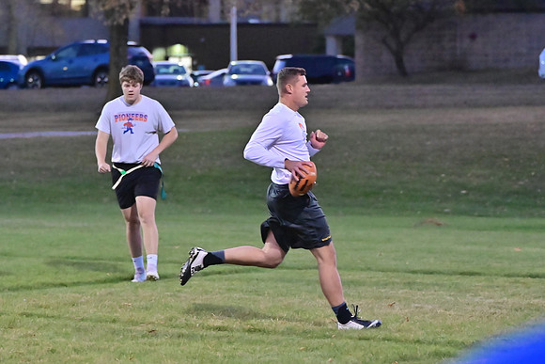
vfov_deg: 7.0
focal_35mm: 195
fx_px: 2953
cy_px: 182
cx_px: 272
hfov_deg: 10.5
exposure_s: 1/400
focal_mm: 130
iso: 6400
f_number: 4
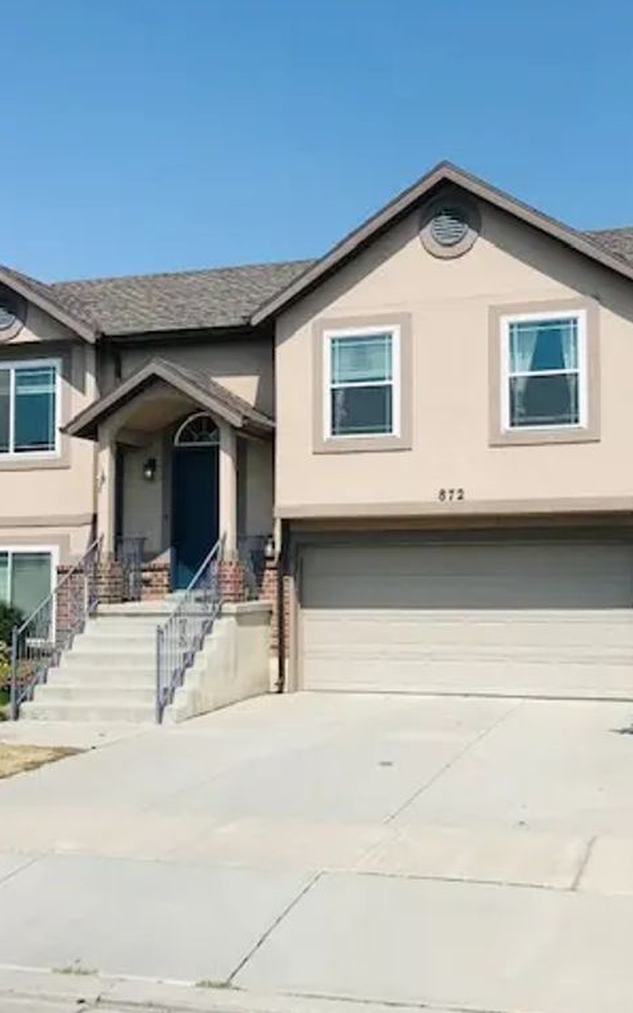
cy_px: 505
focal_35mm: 40
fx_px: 1104
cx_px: 357
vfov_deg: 49.3
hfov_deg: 32.0
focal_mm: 3.99
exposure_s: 1/3425
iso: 20
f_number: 1.8
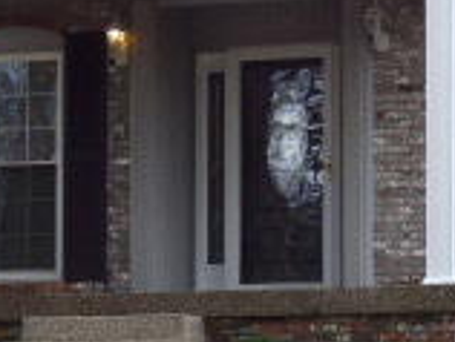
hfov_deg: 11.7
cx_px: 515
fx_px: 2185
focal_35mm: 166
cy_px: 299
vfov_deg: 8.9
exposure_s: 1/200
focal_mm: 7.07
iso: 100
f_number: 3.6
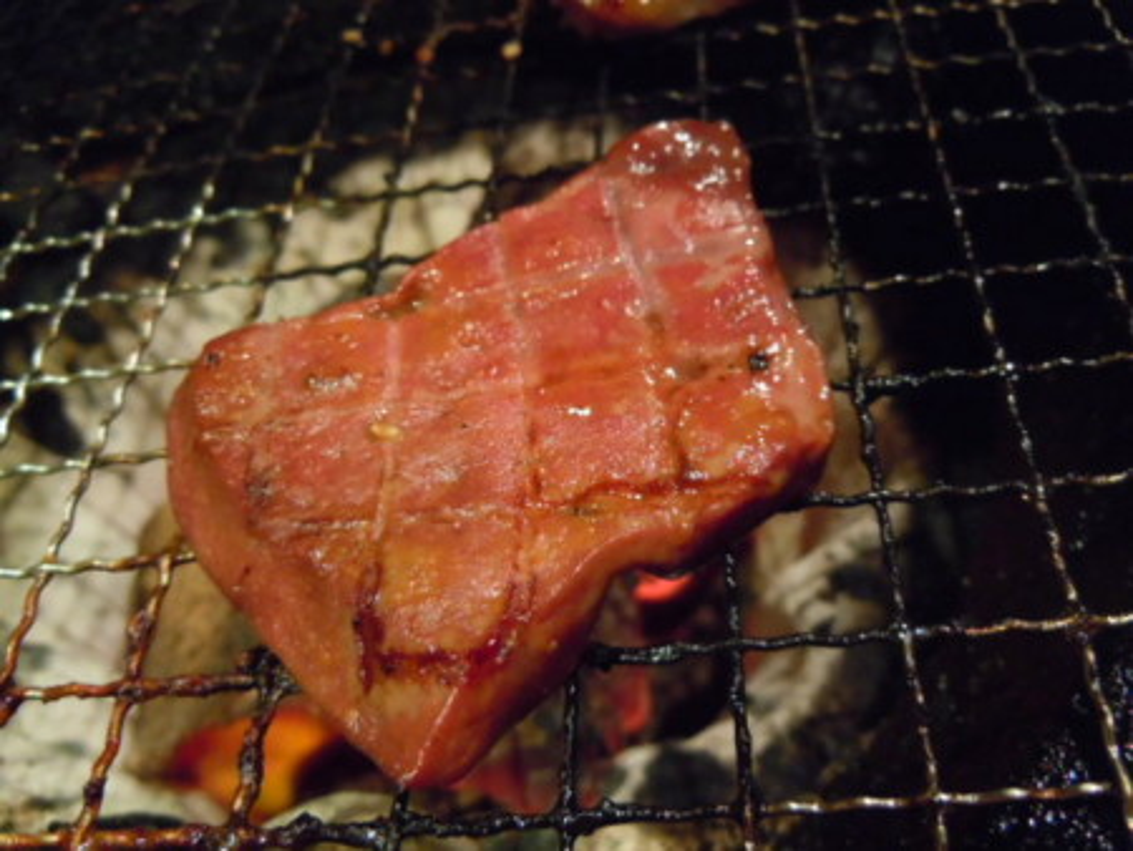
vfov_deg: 46.8
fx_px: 982
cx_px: 566
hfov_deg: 59.9
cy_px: 426
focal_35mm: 30
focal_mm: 5.4
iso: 800
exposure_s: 1/60
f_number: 3.5
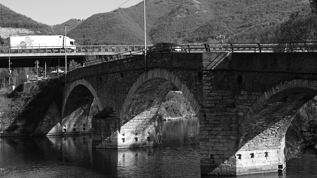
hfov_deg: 34.3
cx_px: 146
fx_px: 513
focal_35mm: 61
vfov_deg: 19.7
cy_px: 65
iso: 100
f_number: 9
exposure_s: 1/100
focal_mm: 39
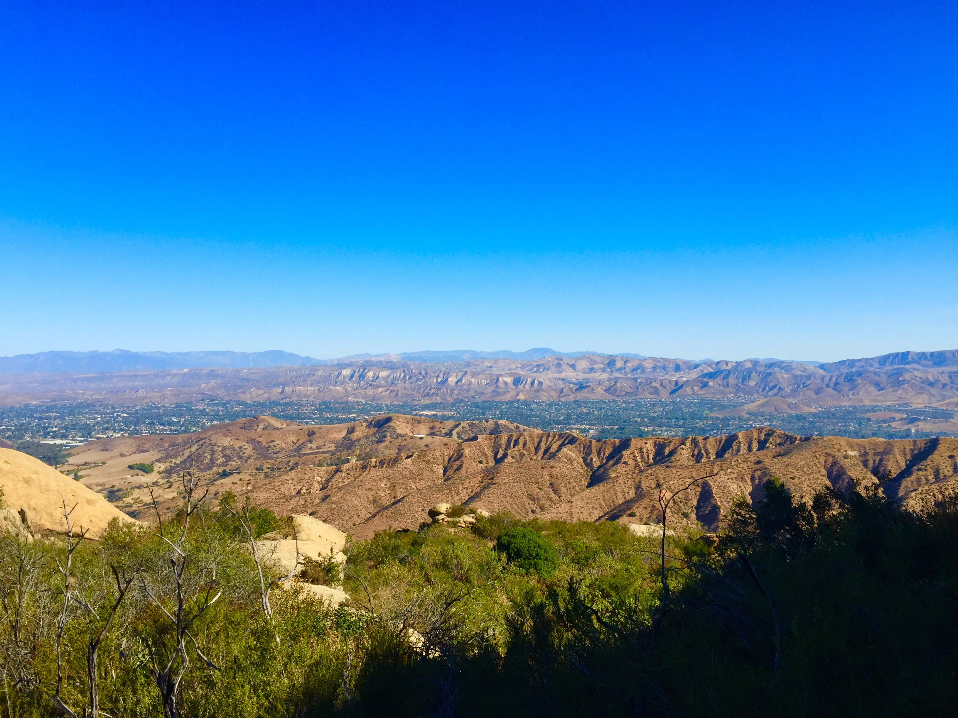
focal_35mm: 29
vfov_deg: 48.2
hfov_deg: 61.7
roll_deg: -1.3
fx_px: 803
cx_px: 479
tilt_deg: -1.3
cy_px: 359
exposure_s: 1/1883
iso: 32
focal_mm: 4.15
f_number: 2.2
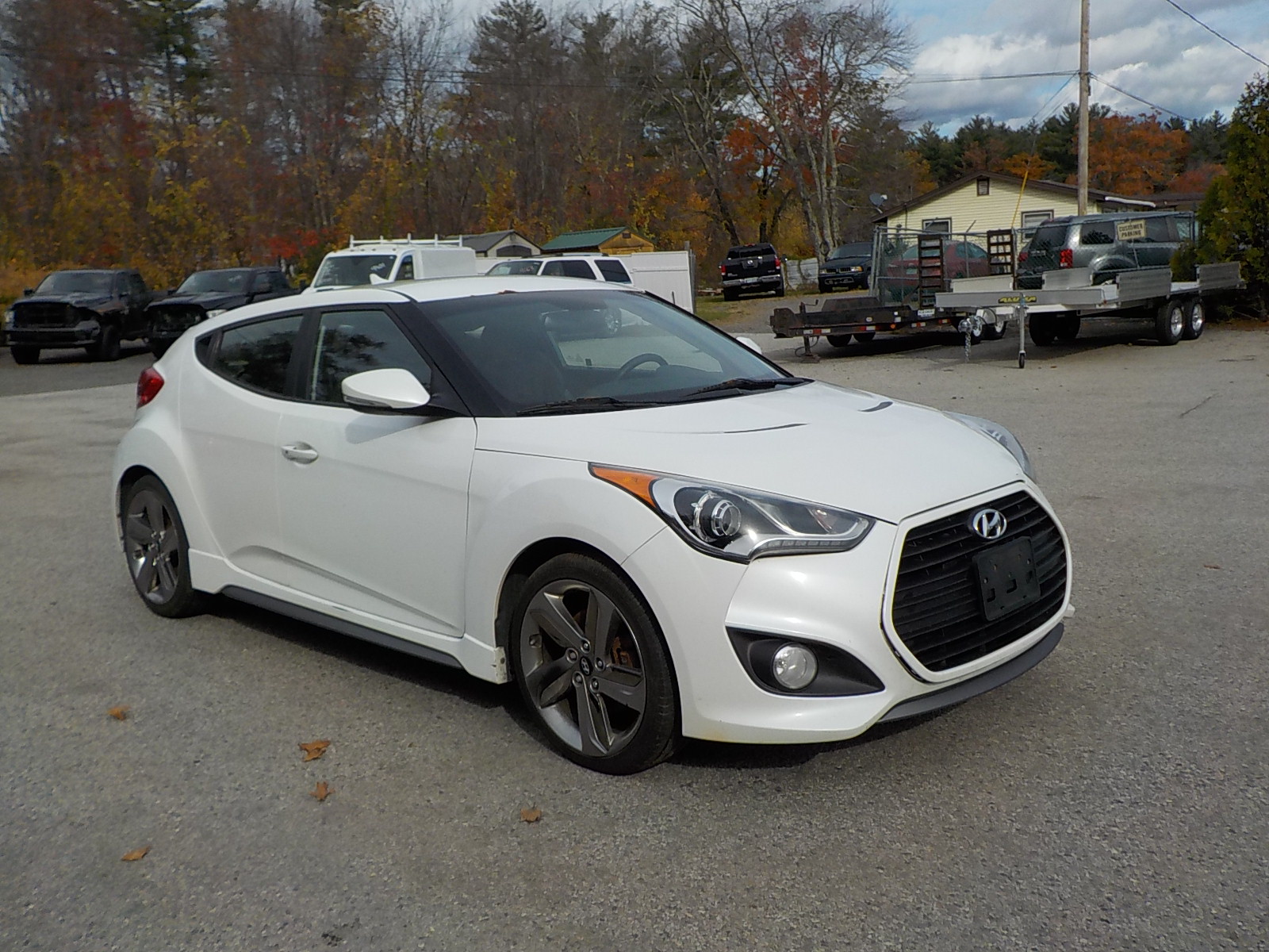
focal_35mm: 30
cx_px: 634
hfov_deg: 60.0
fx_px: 1100
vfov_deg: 46.8
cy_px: 476
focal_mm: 4.1
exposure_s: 1/500
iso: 125
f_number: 6.6
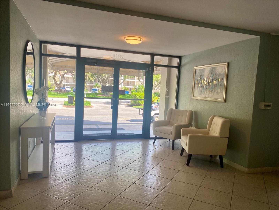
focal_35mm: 26
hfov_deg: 67.3
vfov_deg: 53.1
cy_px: 105
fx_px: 210
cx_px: 140
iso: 32
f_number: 1.8
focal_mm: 4.25
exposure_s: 1/223
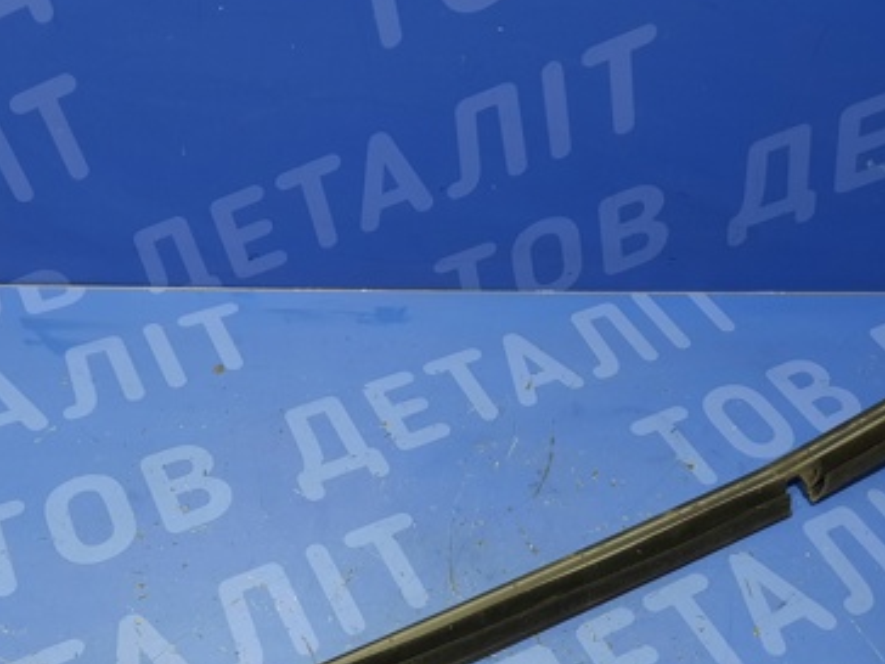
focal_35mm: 44
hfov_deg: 42.5
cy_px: 545
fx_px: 1125
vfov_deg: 31.9
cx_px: 306
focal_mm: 4.6
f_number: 2
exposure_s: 1/33
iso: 320
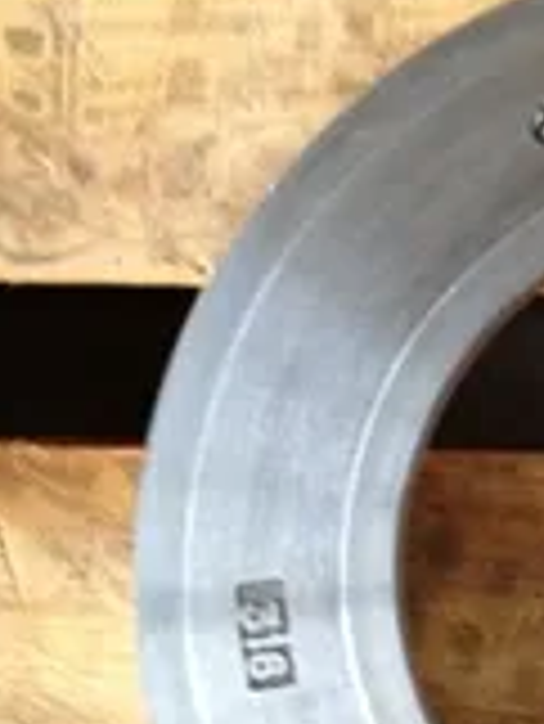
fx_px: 1821
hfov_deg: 16.0
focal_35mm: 87
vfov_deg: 22.1
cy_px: 607
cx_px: 733
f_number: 2.4
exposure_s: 1/20
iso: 125
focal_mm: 4.28
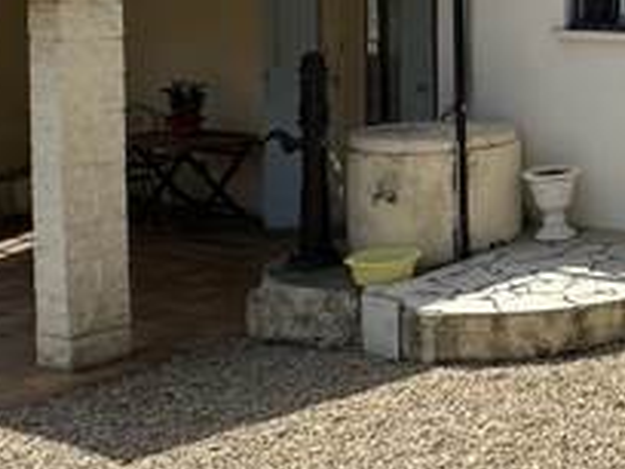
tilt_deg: -2.8
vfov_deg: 25.8
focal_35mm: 55
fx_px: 993
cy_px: 55
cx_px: 907
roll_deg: -1.7
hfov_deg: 26.6
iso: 40
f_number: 2.2
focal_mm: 2.22
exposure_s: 1/1304
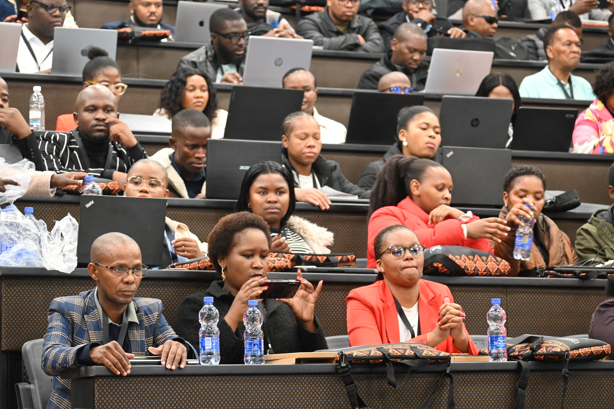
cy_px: 204
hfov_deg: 15.4
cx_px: 308
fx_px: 2268
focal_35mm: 133
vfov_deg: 10.3
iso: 3200
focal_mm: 88
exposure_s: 1/80
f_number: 5
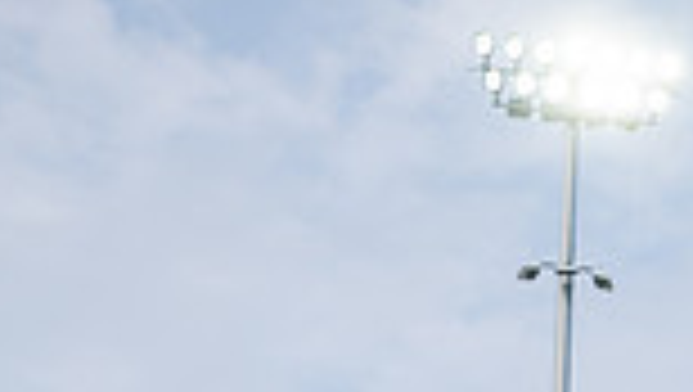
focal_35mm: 107
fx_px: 1968
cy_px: 901
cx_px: 652
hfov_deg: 19.5
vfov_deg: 10.1
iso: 125
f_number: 7.1
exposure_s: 1/320
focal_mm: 35
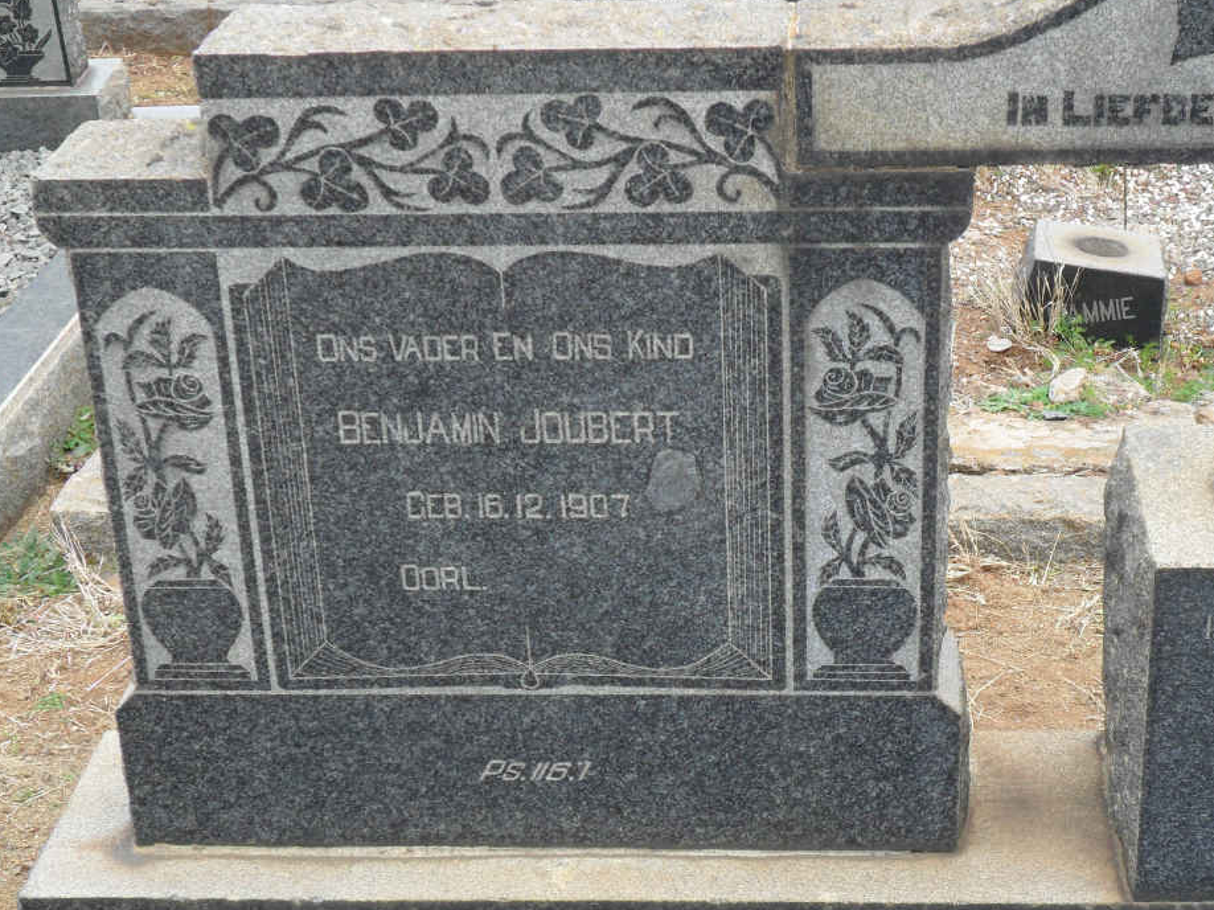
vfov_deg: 21.6
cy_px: 545
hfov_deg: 28.4
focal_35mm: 68
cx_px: 779
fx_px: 2384
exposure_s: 1/90
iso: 100
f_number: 5
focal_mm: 9.3
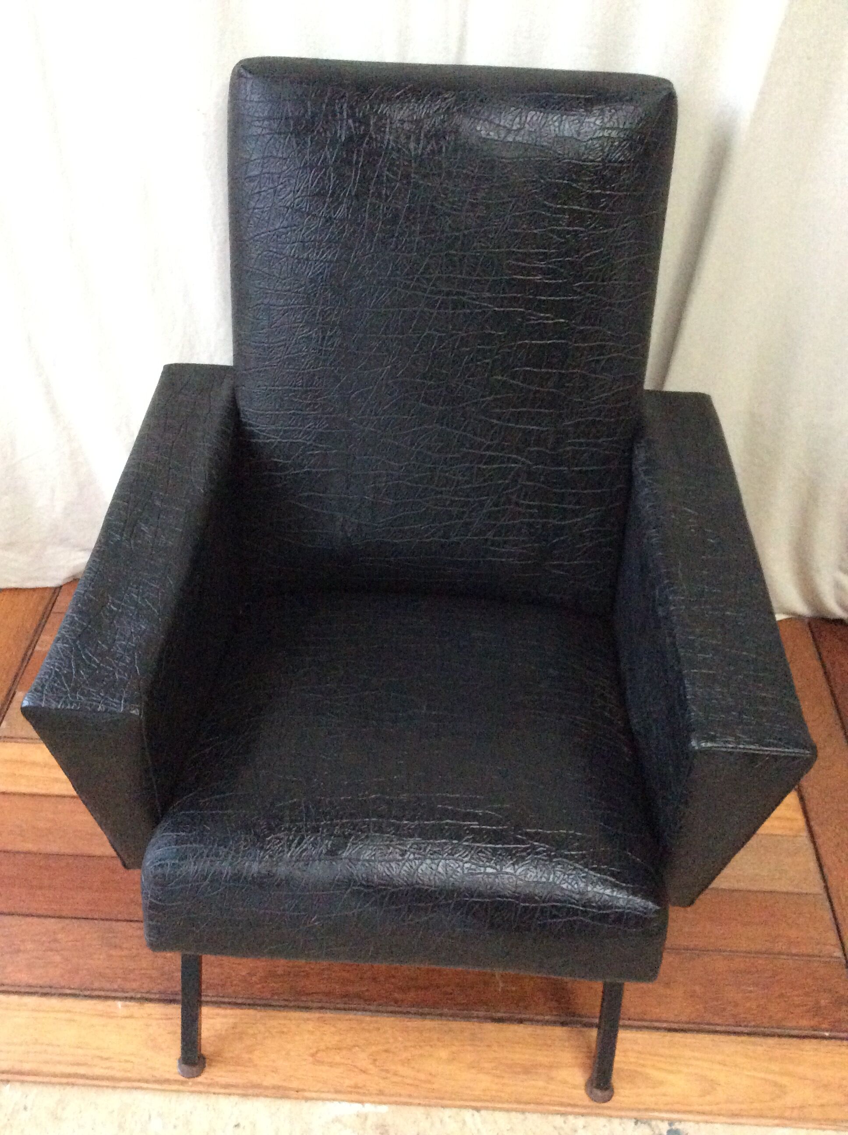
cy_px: 568
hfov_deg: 44.1
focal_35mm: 32
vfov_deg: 56.9
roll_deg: -1.0
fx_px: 1048
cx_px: 424
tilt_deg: -41.7
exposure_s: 1/17
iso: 500
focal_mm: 3.3
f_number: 2.4
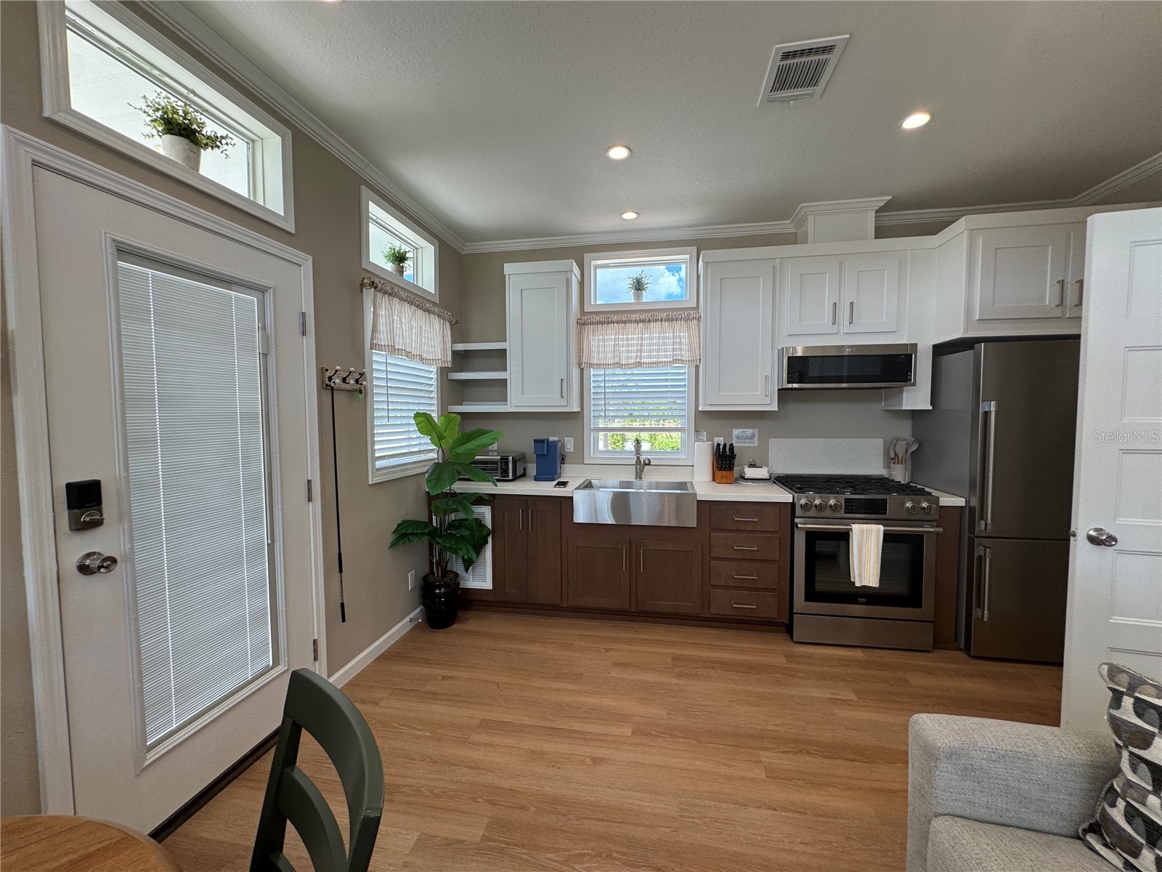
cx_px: 581
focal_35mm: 14
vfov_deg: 85.7
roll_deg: +0.3
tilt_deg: -3.9
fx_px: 470
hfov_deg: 102.1
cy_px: 436
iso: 40
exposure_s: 1/129
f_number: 2.2
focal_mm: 2.22
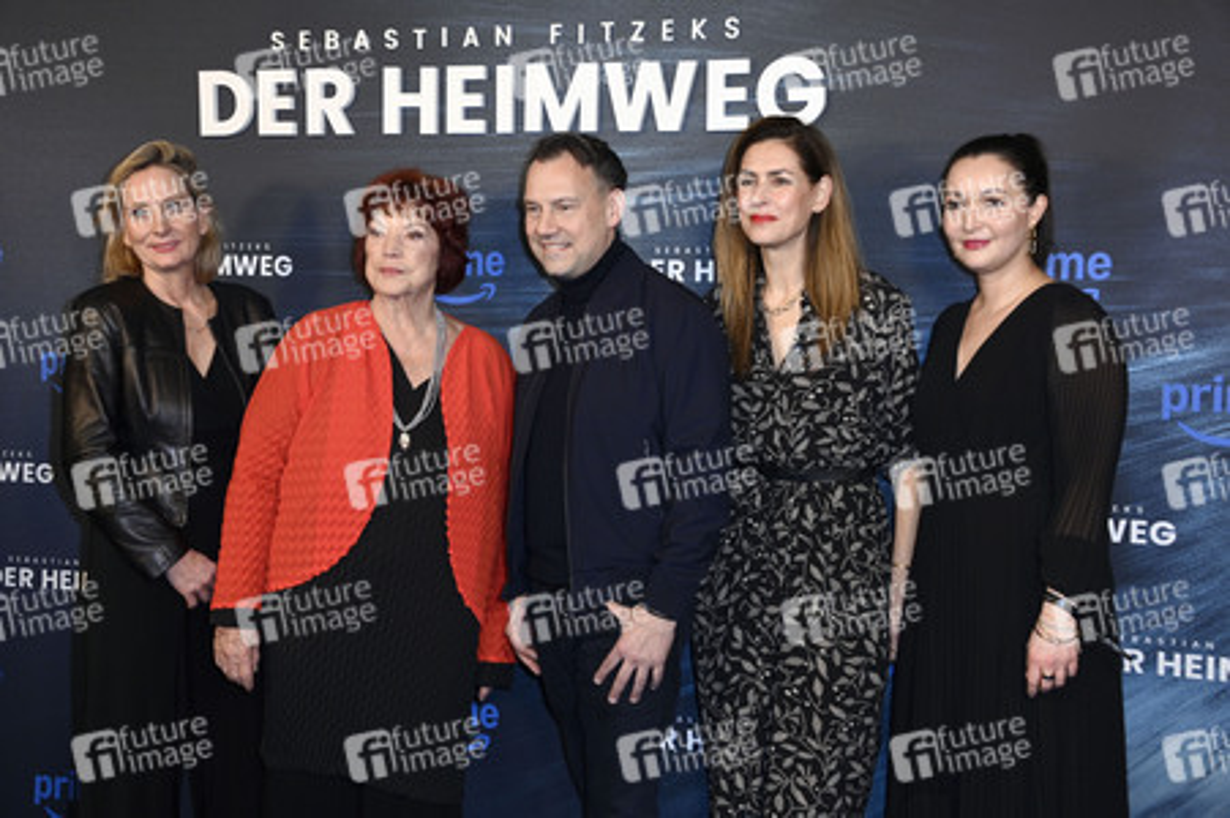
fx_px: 1639
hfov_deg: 41.1
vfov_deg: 28.0
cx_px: 615
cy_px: 409
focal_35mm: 48
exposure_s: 1/250
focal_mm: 48
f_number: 6.3
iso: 1600
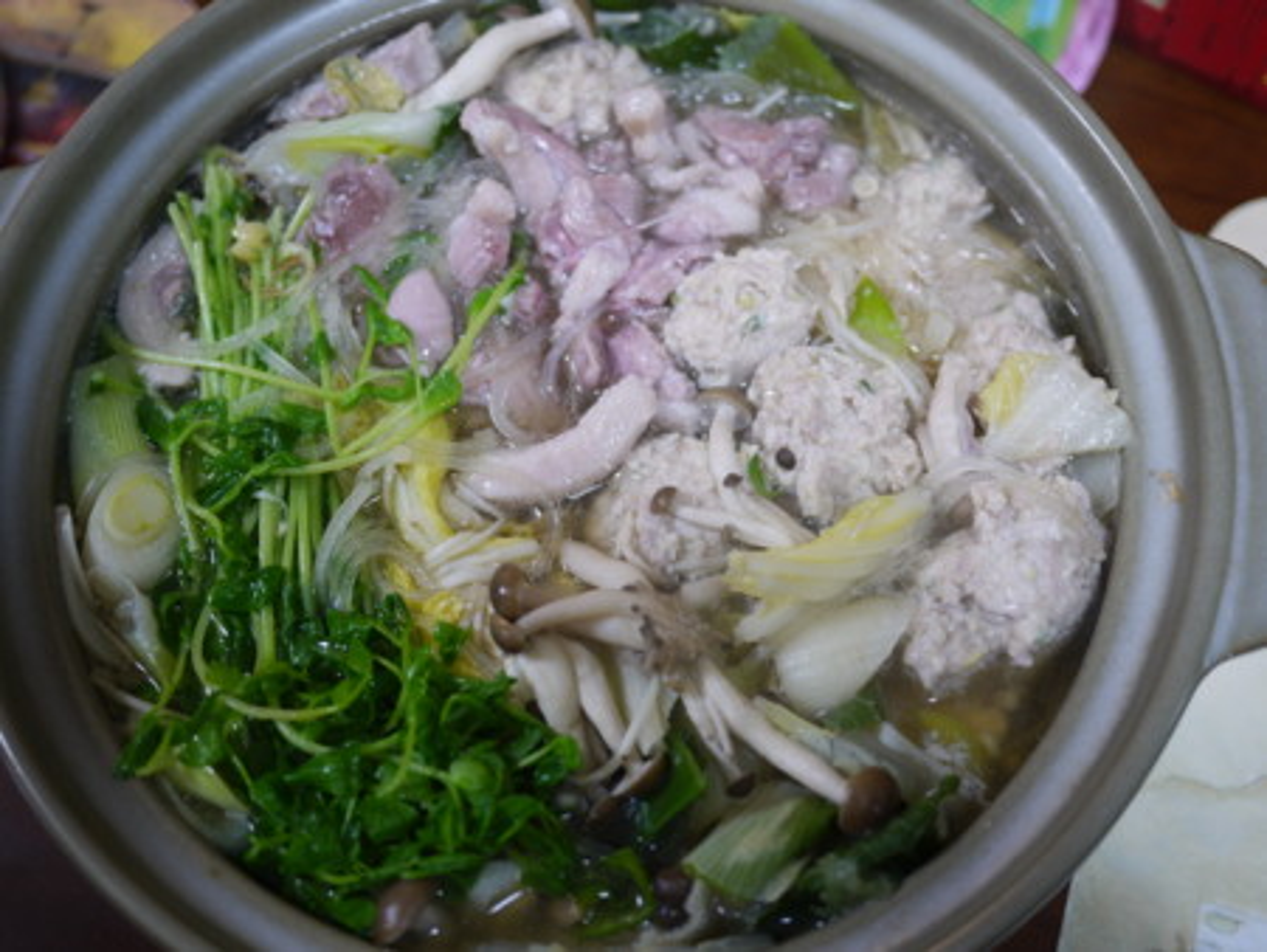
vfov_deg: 36.0
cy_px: 476
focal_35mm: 40
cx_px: 634
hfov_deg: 46.8
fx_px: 1465
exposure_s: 1/40
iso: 100
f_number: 1.7
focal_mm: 20
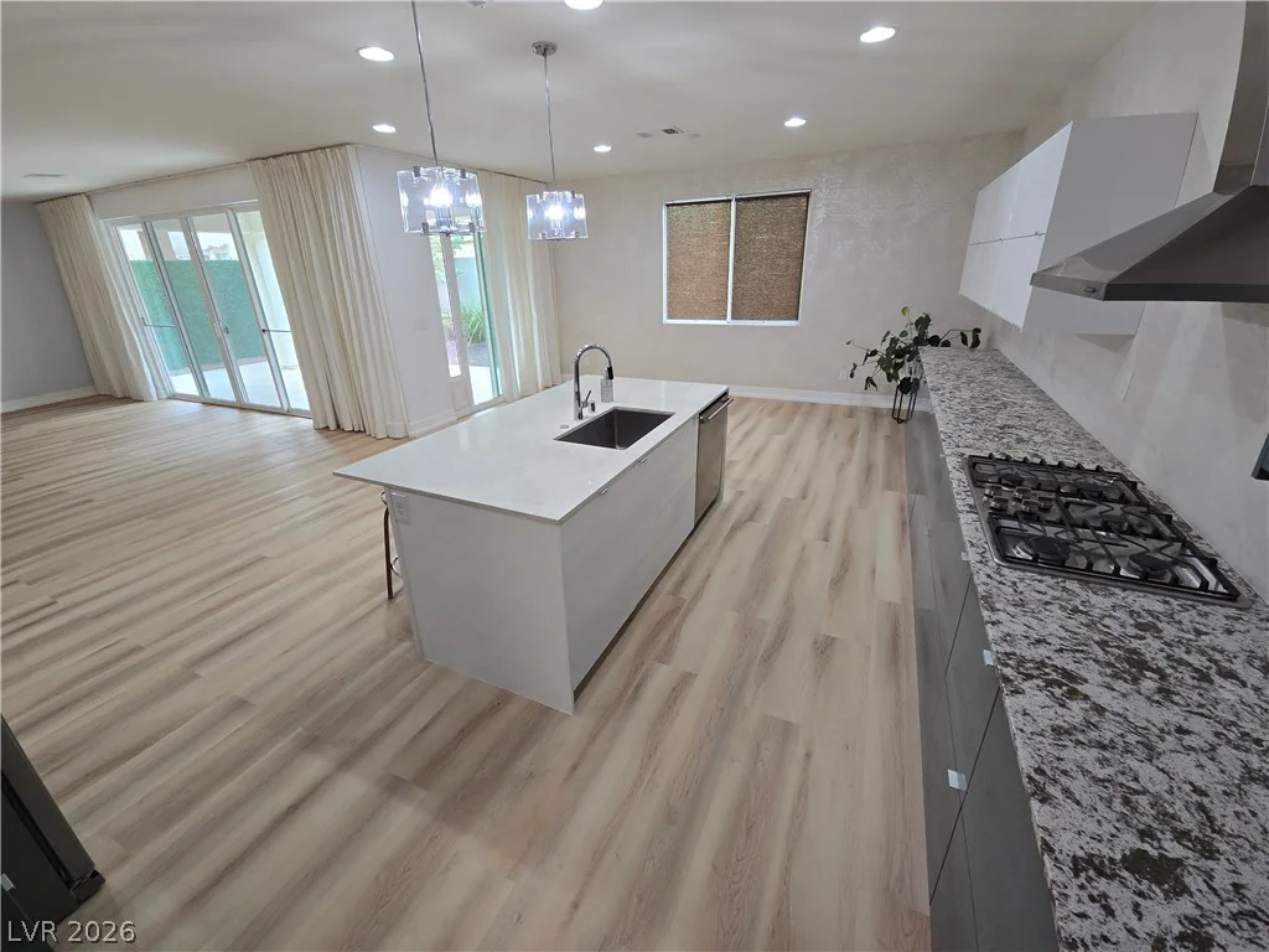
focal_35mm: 13
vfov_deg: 89.9
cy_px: 476
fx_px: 477
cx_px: 634
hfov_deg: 106.2
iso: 160
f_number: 2.2
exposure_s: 1/60
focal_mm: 2.2
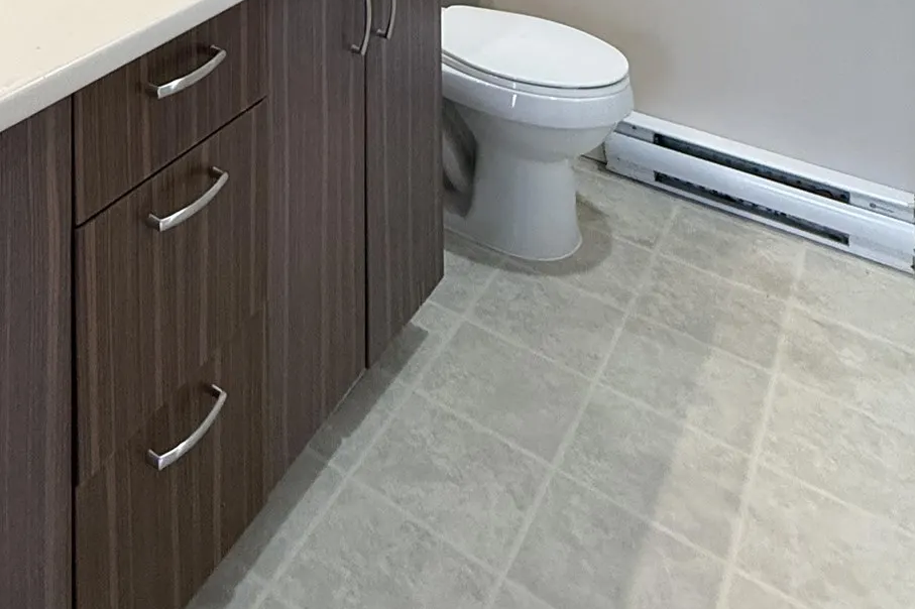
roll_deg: -0.2
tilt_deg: -0.4
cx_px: 97
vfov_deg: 25.2
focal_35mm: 37
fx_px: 940
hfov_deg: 46.9
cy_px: -347
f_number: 2.2
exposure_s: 1/120
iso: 320
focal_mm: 2.22
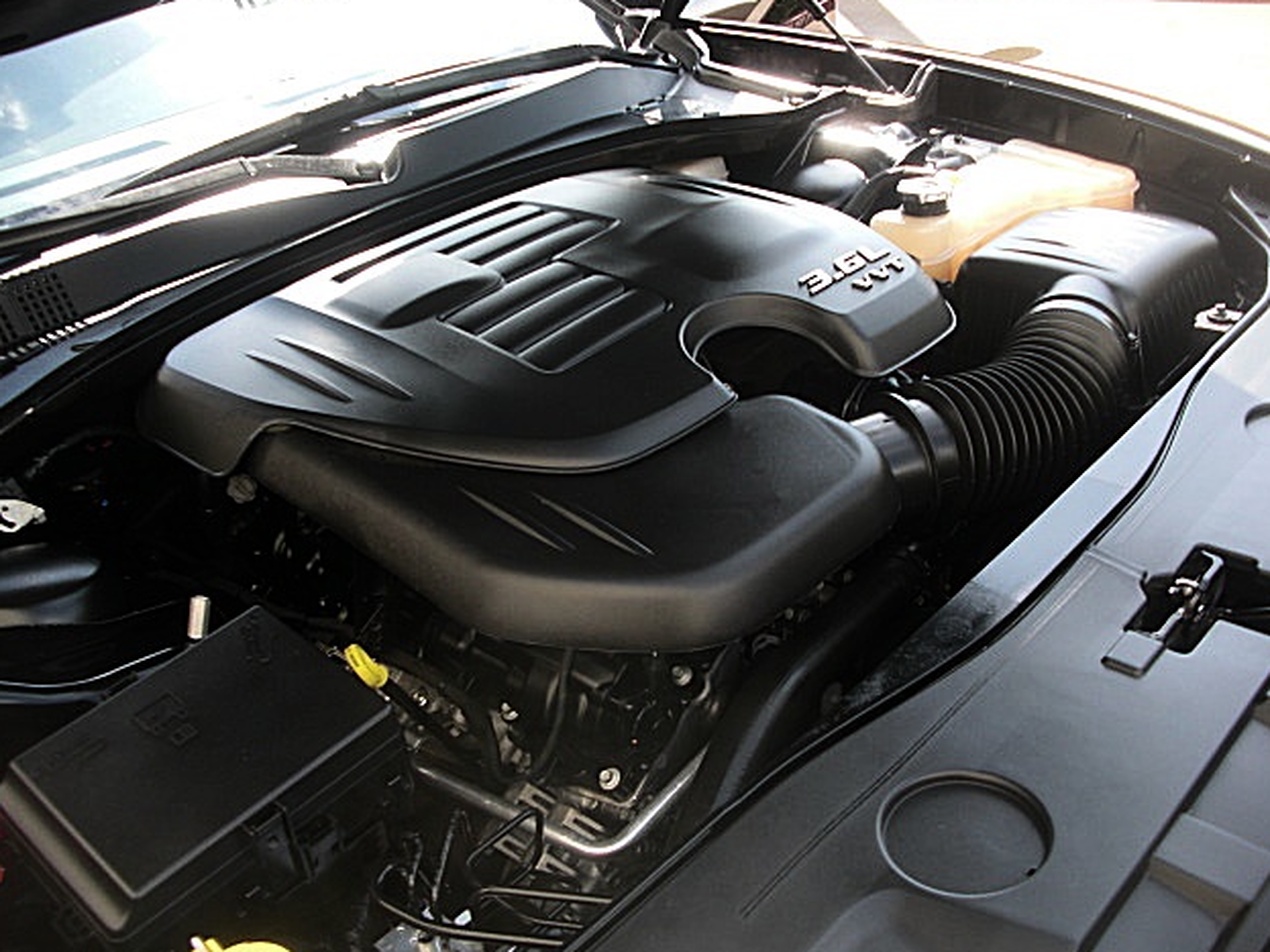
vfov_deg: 38.7
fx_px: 1357
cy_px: 477
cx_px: 644
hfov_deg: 50.1
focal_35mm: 37
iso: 50
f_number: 2.8
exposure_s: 1/125
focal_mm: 6.3
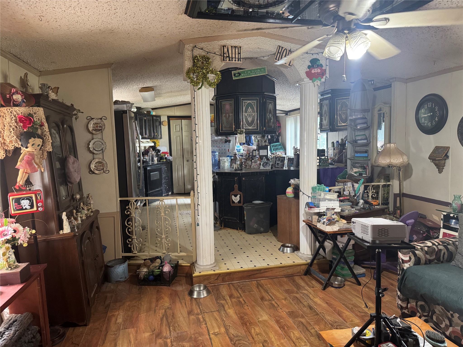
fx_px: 321
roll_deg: +2.0
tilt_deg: -3.2
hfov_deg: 71.6
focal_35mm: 24
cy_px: 174
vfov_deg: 56.8
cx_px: 232
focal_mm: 6.76
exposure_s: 1/60
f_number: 1.78
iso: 500
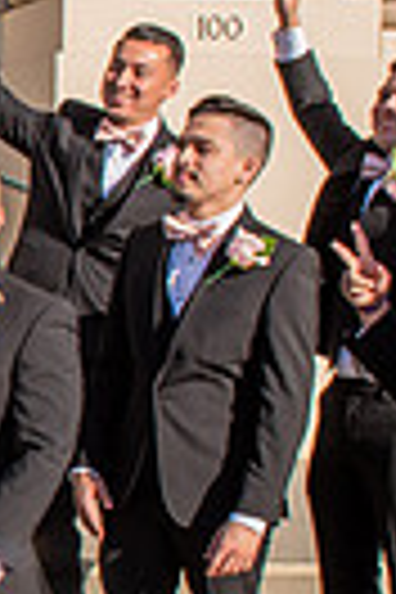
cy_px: 333
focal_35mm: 120
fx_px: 1980
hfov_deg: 10.0
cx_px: -566
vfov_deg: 17.1
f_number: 10
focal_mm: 24
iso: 100
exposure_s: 1/200
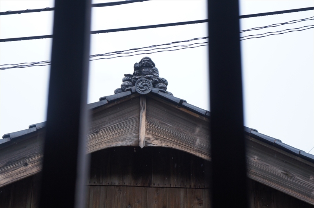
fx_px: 719
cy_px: 104
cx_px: 157
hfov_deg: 24.7
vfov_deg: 16.5
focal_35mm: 82
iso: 200
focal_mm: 55
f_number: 8
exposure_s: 1/320
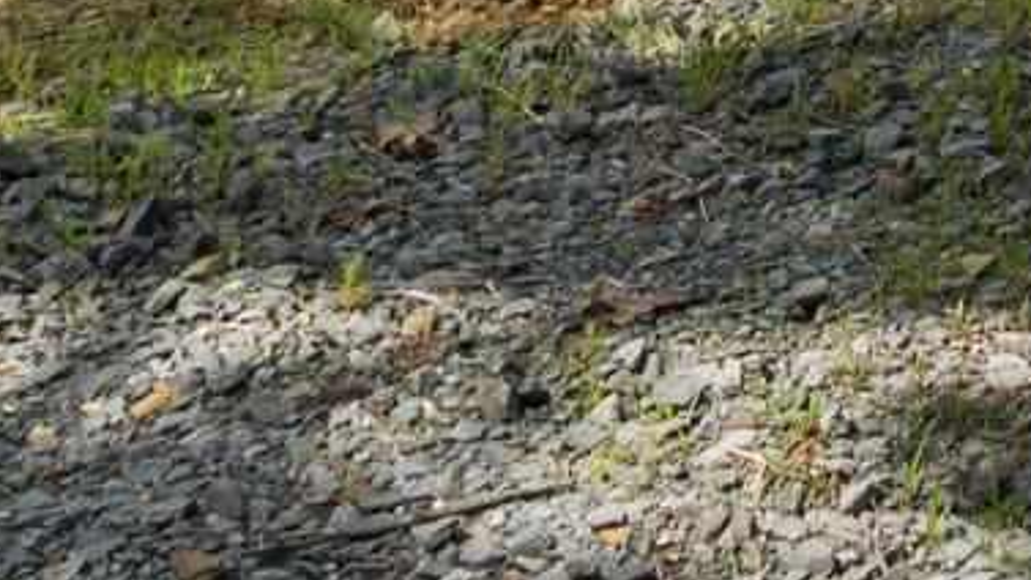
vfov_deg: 8.3
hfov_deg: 15.6
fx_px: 3417
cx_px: 1603
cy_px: -1111
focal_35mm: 125
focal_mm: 12
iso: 250
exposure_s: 1/60
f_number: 9
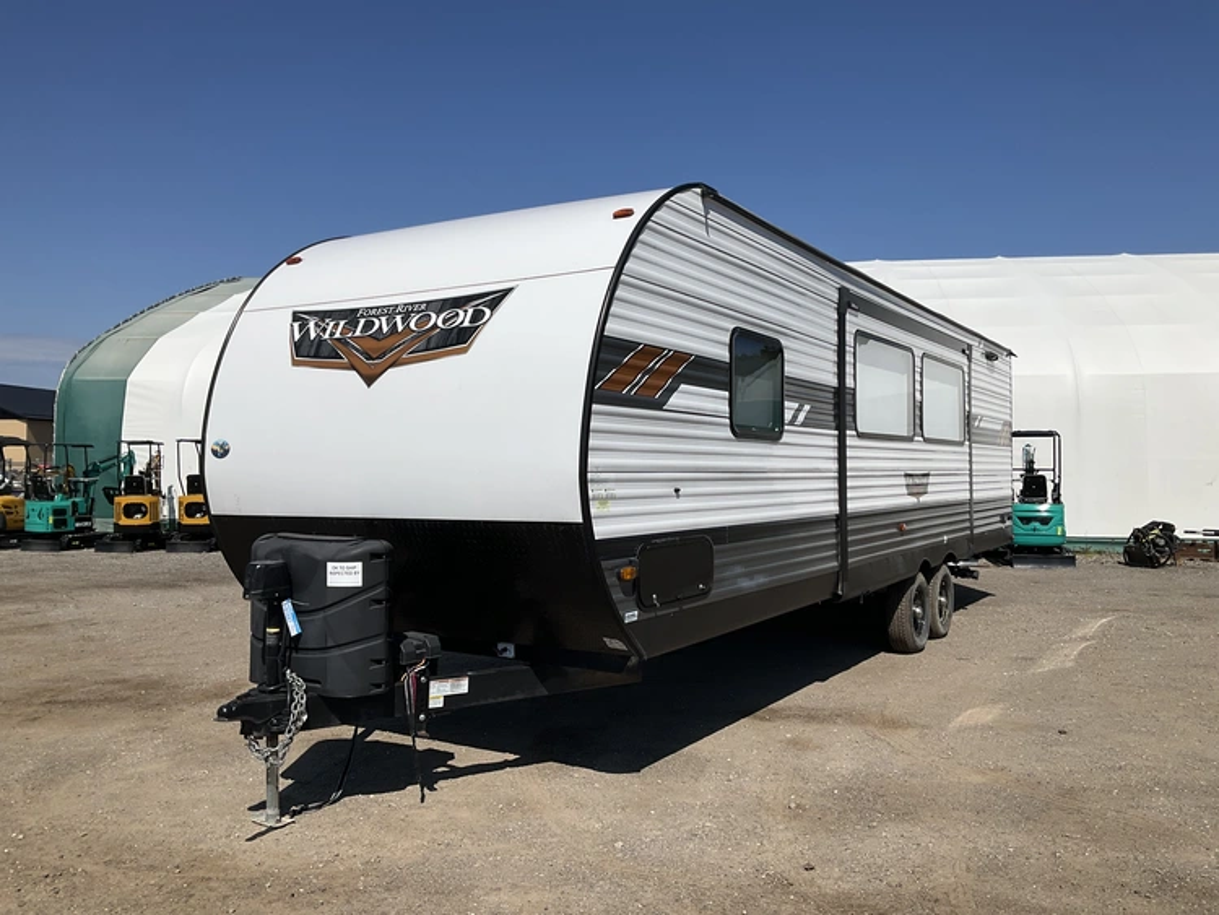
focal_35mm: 29
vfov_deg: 48.3
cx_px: 610
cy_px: 458
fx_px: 1022
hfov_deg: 61.6
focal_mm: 3
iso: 25
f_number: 1.8
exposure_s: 1/4405
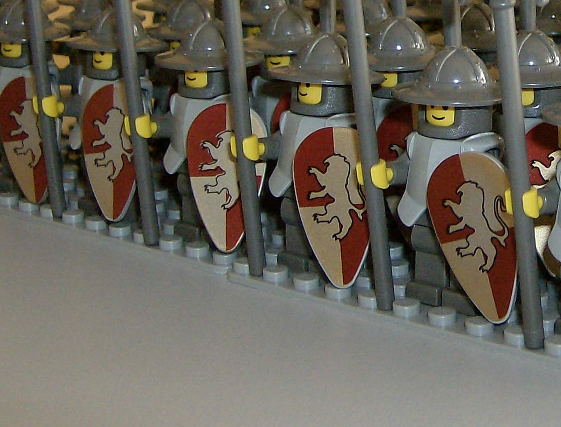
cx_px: 522
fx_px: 1401
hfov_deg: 22.0
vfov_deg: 17.1
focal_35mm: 86
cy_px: 44
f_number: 2.8
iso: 200
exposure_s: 1/60
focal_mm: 6
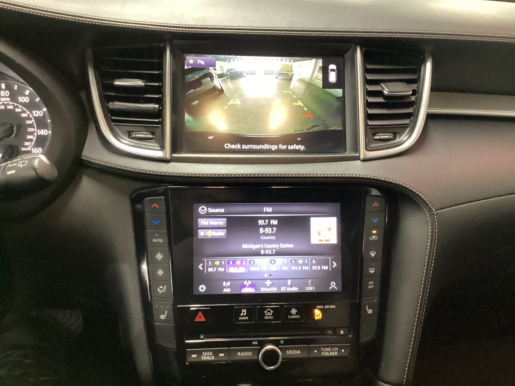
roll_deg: -3.6
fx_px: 461
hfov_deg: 58.4
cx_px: 258
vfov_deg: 45.4
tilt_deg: -30.2
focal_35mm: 31
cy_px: 193
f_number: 2.4
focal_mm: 3.3
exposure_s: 1/15
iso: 800
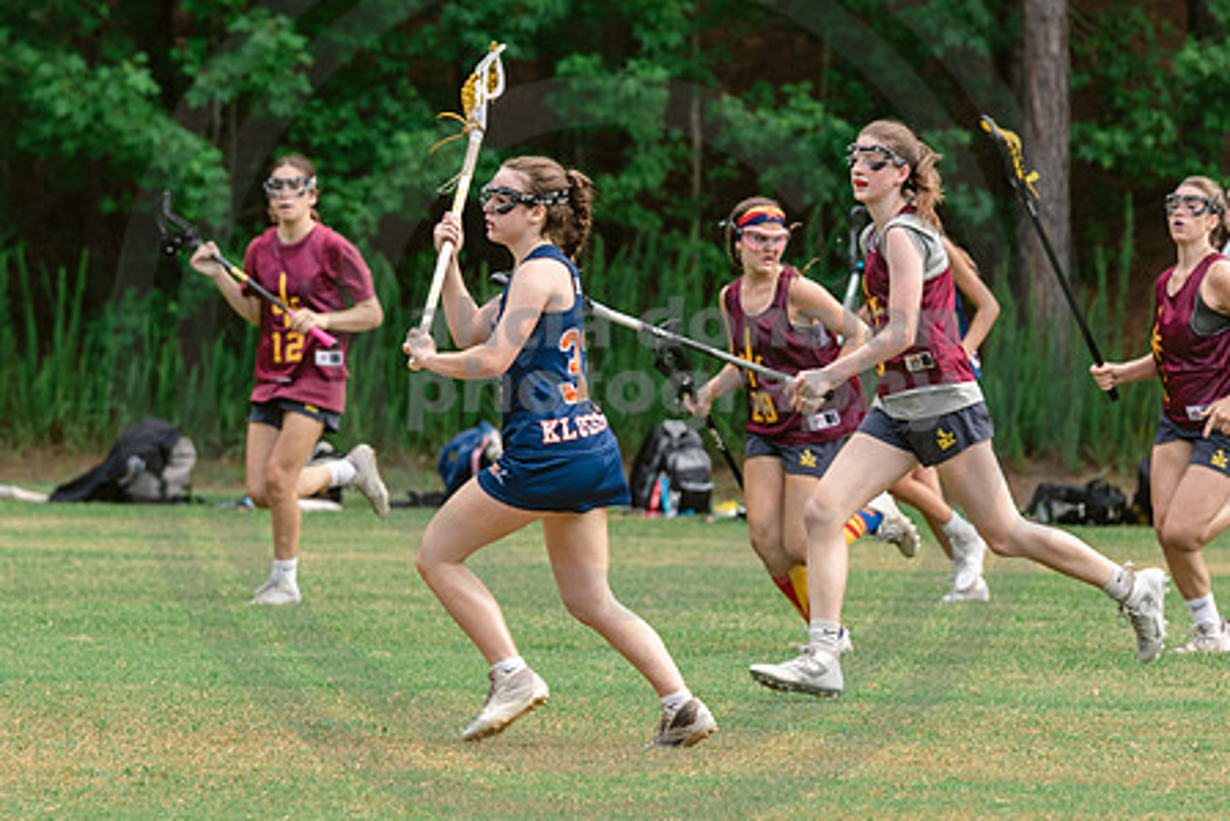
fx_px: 14251
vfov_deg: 3.3
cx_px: 554
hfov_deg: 4.9
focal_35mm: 417
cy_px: 443
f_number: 4
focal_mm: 200
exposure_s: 1/1000
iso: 250
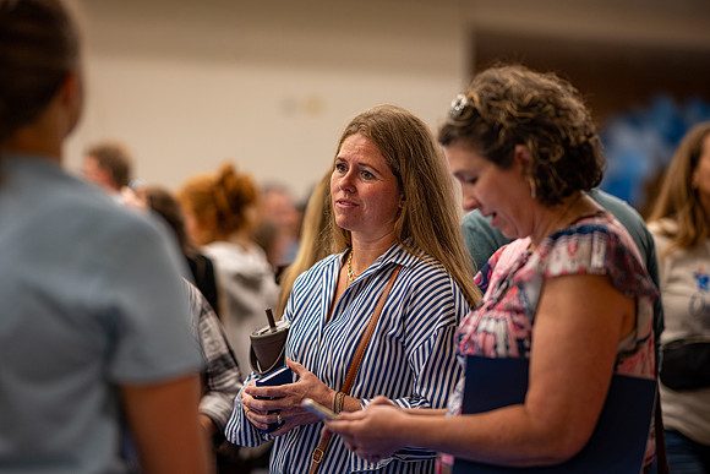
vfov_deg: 13.0
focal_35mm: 105
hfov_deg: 19.5
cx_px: 355
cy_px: 237
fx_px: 2071
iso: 320
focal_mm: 105
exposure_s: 1/125
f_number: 2
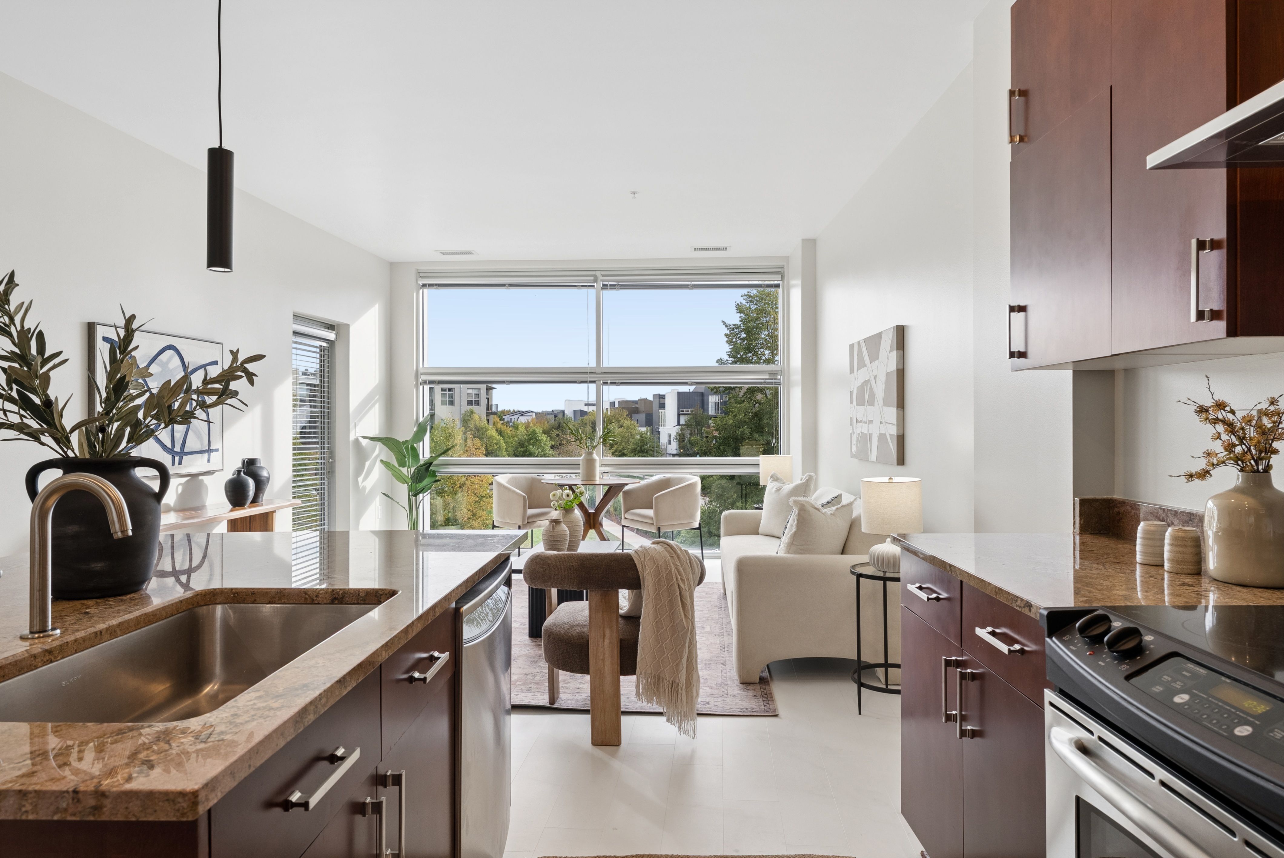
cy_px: 429
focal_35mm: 22
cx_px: 642
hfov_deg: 78.6
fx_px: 785
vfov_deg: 57.3
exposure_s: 1/60
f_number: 9
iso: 640
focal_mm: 22
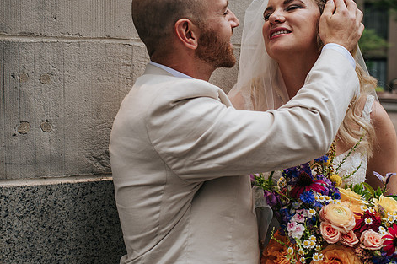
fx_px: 540
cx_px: 195
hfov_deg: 40.4
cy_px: 127
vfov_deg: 27.5
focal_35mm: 49
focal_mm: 35
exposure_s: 1/320
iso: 320
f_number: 3.2
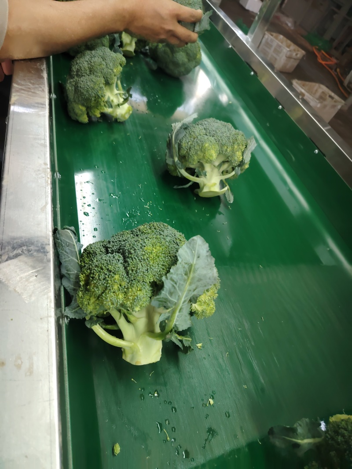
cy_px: 234
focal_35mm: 24
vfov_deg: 71.6
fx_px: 325
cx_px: 176
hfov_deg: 56.8
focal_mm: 5.25
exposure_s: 1/400
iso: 3094
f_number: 1.75
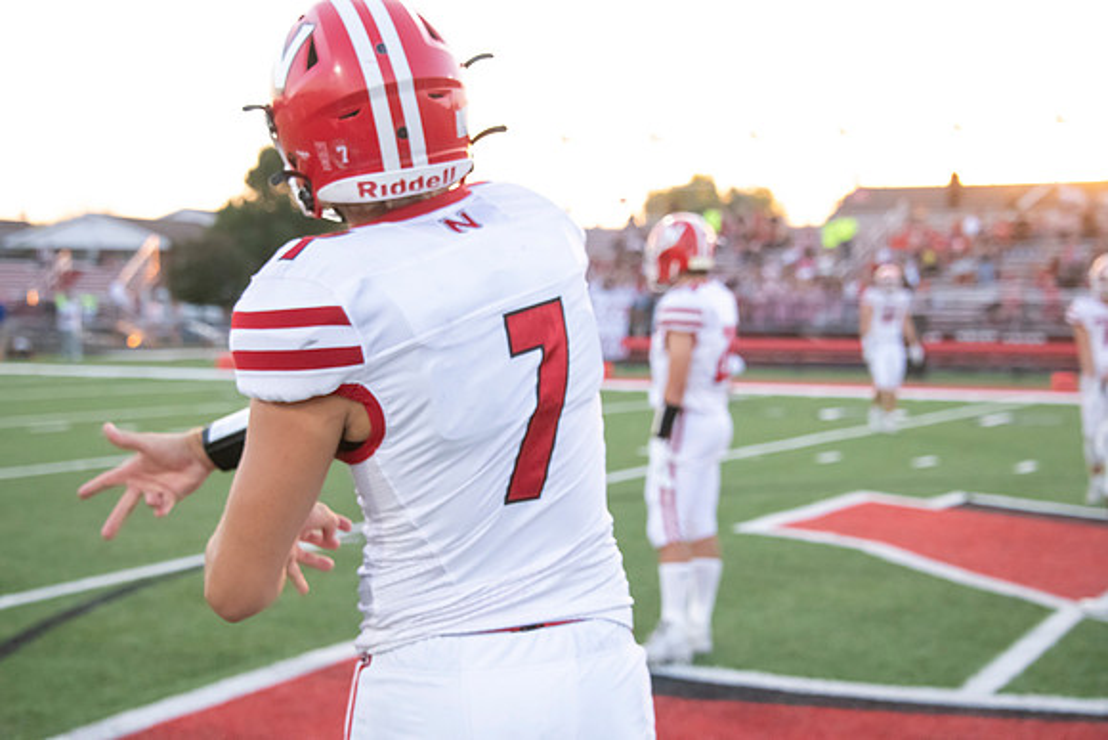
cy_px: 370
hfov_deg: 31.0
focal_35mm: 65
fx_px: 2001
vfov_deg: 20.9
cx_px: 554
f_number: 5.6
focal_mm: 65
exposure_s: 1/1600
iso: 4000
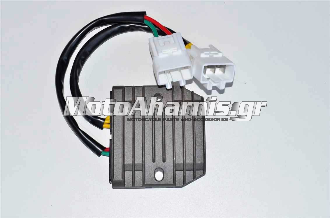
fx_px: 755
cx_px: 165
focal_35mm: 82
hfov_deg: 24.7
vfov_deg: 16.5
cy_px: 109
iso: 160
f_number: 13
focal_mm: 55
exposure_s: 1/100
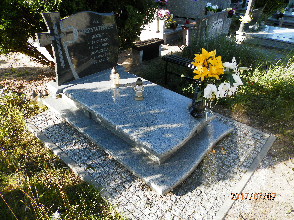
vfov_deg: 54.9
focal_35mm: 25
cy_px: 110
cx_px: 147
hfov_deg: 69.4
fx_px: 212
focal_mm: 4.5
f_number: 8.7
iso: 100
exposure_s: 1/30
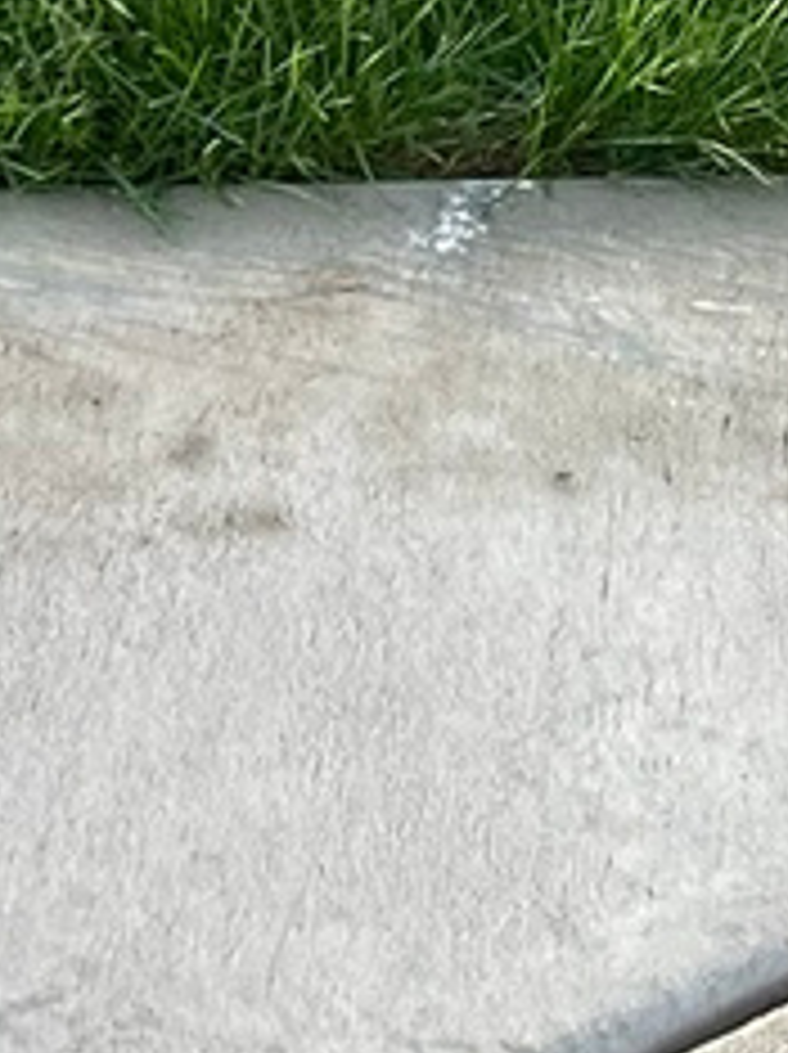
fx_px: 5200
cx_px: -563
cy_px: -1228
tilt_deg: -13.2
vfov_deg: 10.4
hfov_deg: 8.4
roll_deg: +2.3
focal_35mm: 171
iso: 32
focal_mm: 4.2
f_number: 1.6
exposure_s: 1/268
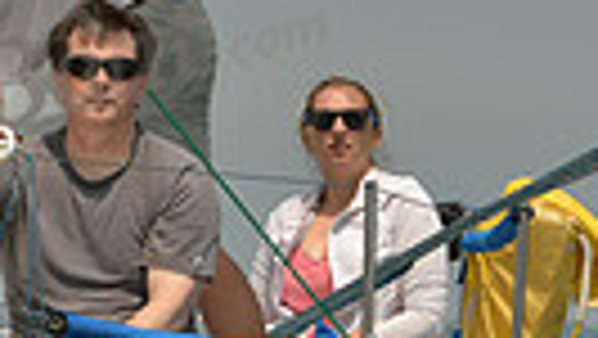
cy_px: 390
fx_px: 14518
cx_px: -535
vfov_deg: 1.3
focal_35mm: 915
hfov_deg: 2.4
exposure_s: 1/1250
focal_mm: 200
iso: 400
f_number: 9
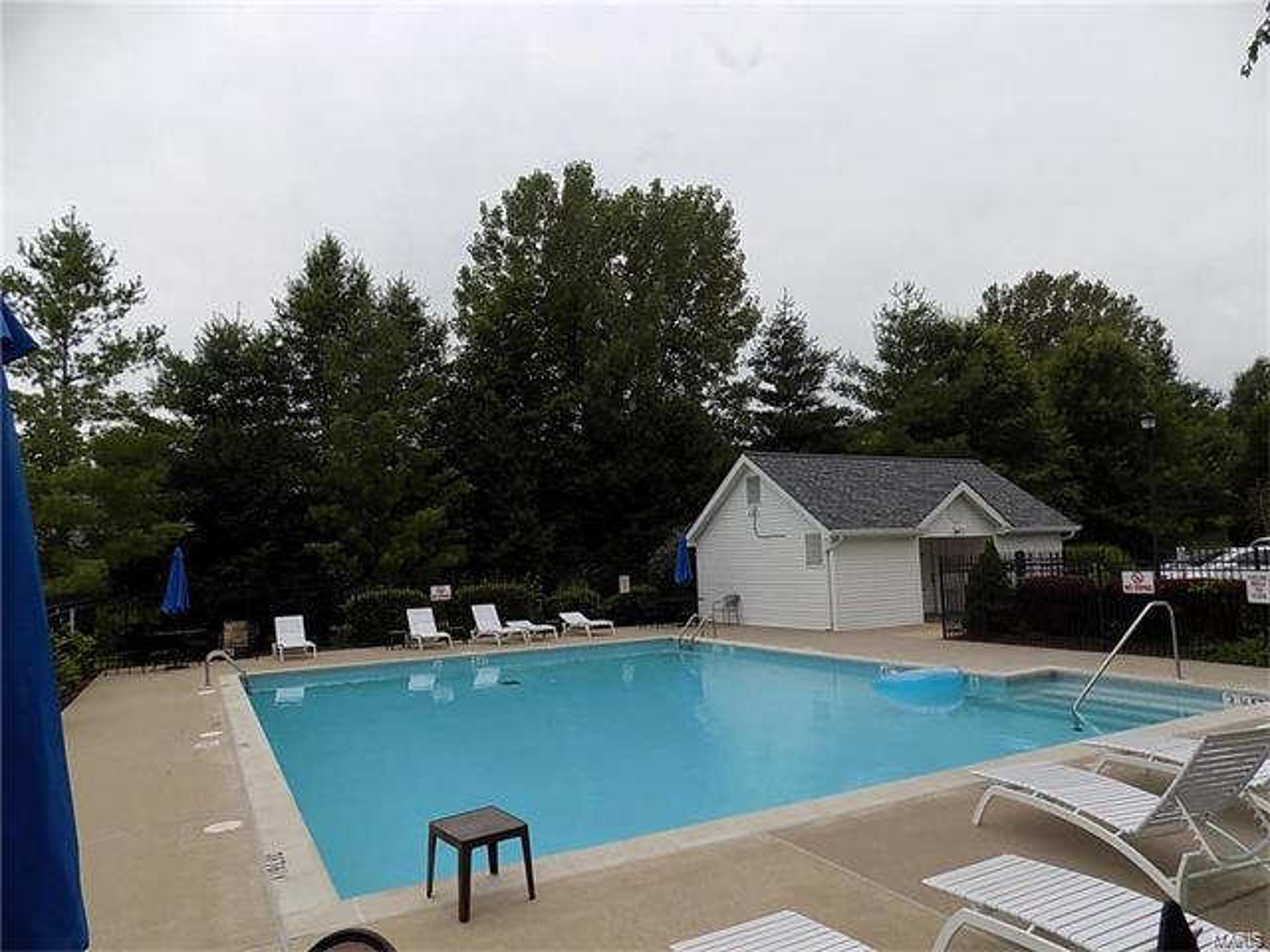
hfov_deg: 73.9
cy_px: 476
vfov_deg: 58.9
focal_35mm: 23
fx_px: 844
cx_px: 635
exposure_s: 1/1250
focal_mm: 4
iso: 80
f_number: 3.1
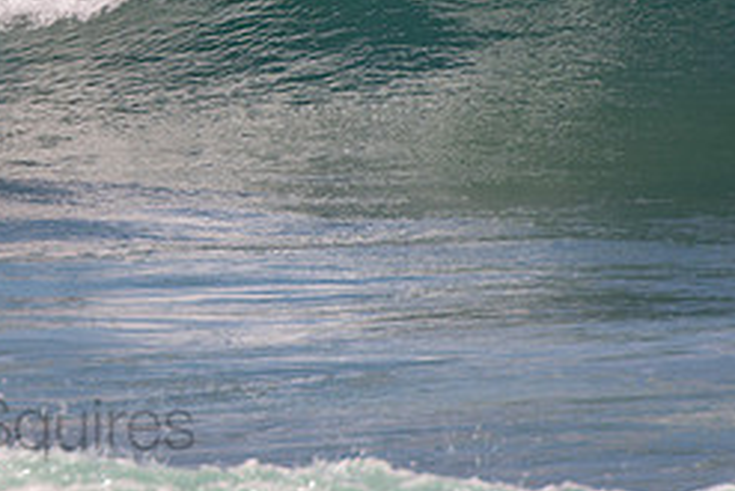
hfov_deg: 1.5
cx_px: -36
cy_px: -70
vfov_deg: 1.0
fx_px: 28783
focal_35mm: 1409
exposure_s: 1/1250
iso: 220
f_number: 5.6
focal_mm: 400
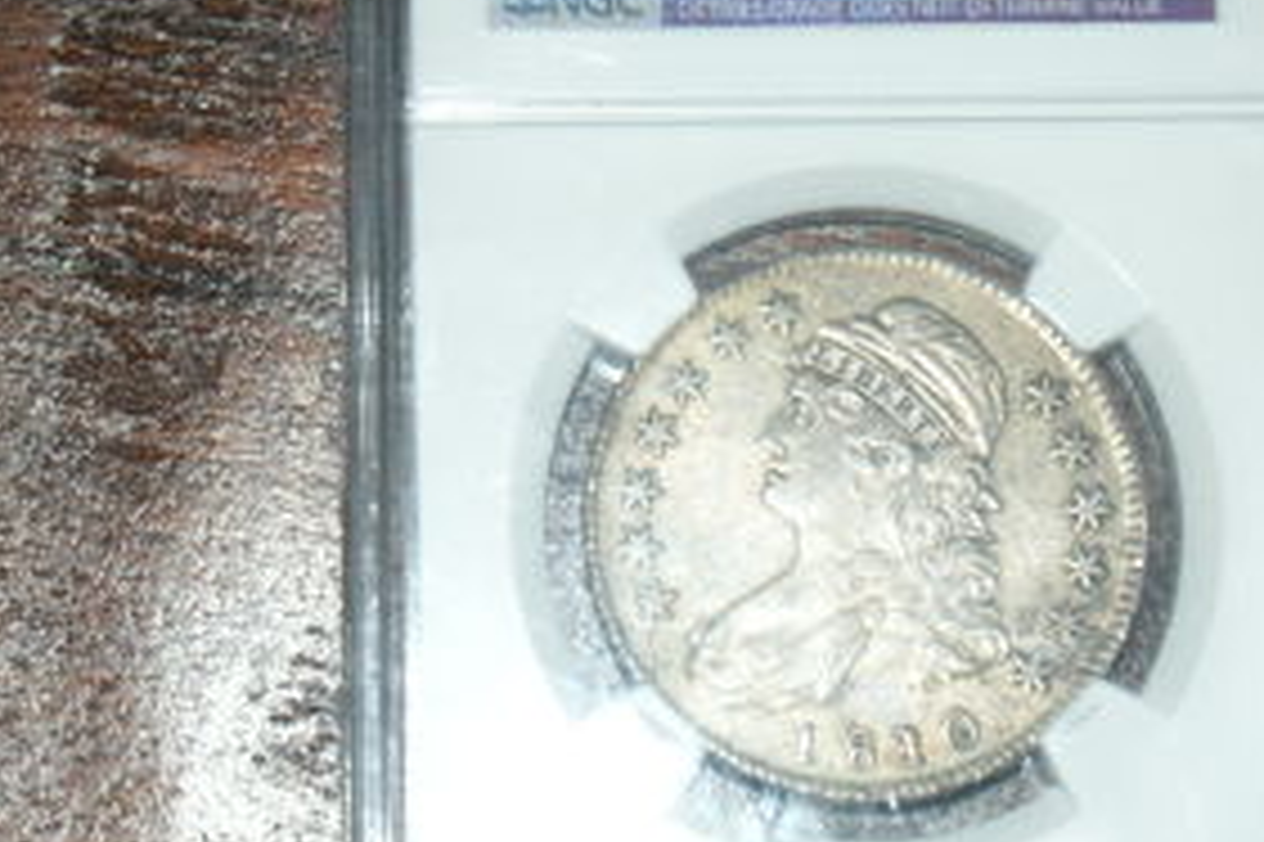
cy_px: 281
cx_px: 828
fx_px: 5614
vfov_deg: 8.6
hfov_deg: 12.8
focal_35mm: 160
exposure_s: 1/100
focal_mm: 60
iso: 400
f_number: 5.6
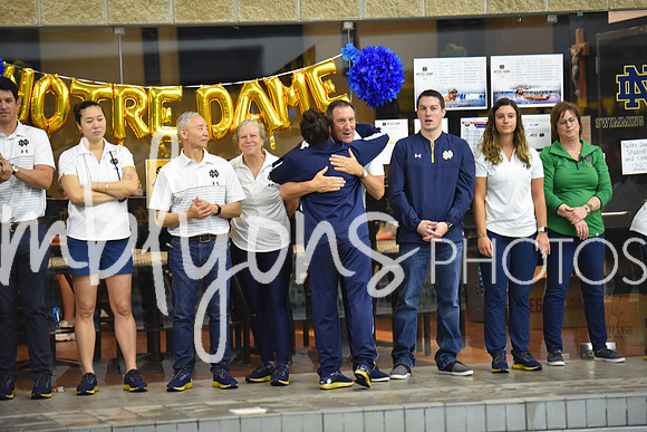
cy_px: 216
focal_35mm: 155
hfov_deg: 13.2
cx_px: 324
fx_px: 2786
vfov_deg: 8.9
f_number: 2.8
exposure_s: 1/500
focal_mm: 155
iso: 2800
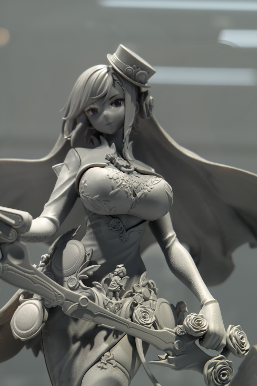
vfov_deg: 24.8
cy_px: 182
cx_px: 117
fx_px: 878
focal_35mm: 82
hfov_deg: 16.6
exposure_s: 1/125
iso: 500
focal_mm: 50
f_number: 5.6
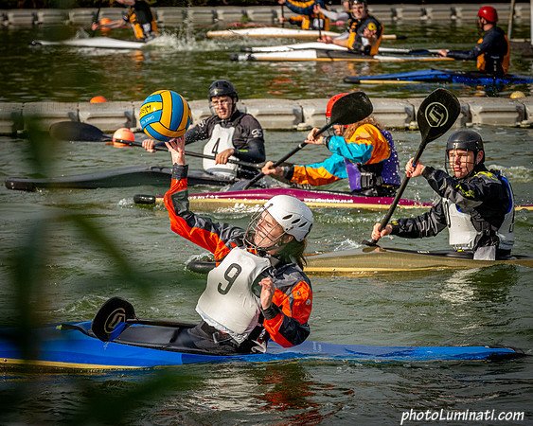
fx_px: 3721
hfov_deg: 8.2
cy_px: 248
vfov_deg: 6.6
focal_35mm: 236
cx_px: 245
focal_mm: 180
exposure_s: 1/3200
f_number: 9
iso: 2500
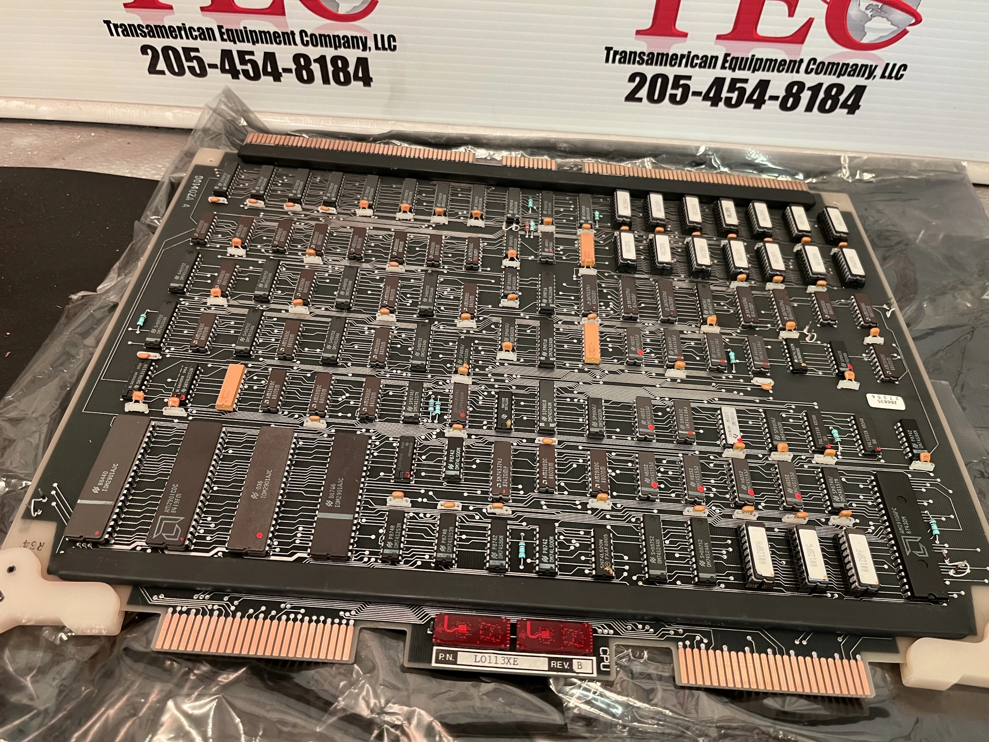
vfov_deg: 53.1
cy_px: 371
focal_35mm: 26
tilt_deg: -49.5
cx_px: 494
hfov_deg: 67.3
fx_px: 743
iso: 320
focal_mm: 5.1
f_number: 1.6
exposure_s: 1/59
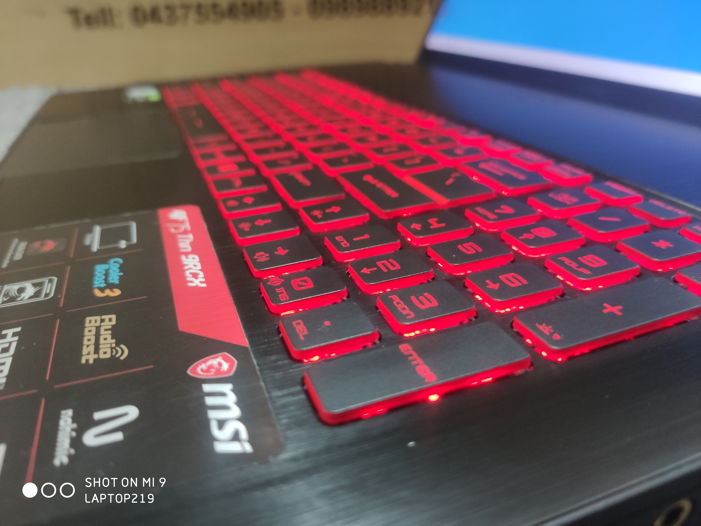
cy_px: 263
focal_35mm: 26
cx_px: 350
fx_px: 527
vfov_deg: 53.1
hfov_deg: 67.3
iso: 2283
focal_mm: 4.75
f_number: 1.75
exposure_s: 1/50
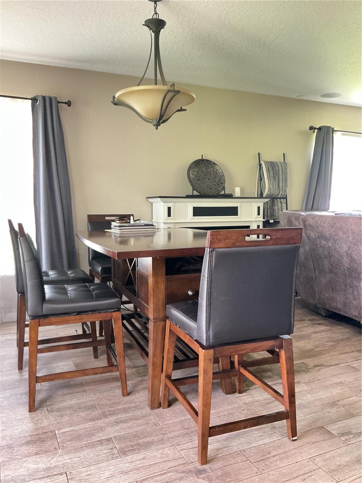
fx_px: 404
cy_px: 242
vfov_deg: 61.7
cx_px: 181
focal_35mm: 29
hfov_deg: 48.2
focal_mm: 3
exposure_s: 1/24
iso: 500
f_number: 1.8
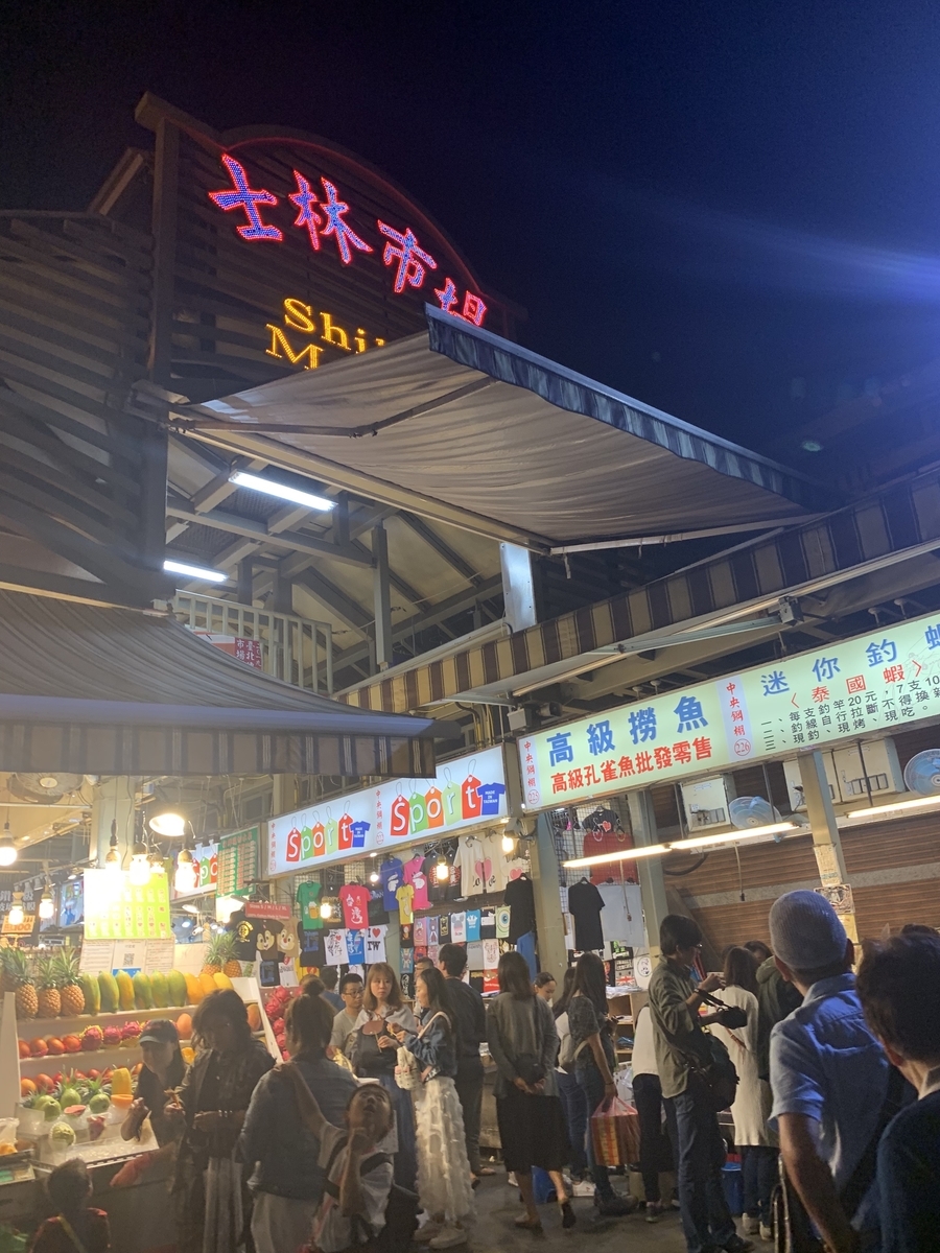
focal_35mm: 26
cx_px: 470
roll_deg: +5.3
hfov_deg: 53.1
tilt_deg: +25.3
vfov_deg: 67.3
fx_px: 941
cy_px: 626
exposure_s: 1/60
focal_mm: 4.25
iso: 64
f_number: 1.8
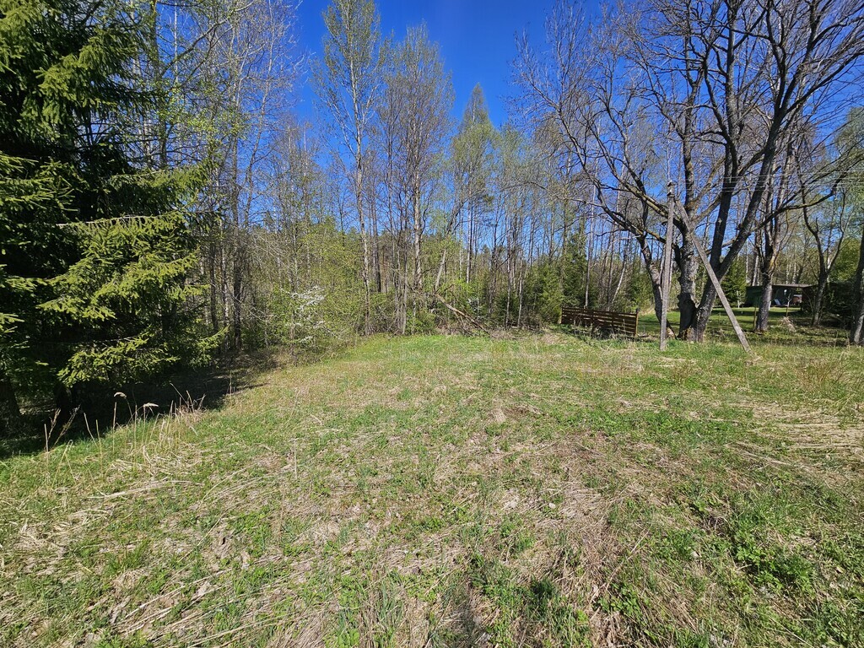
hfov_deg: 106.2
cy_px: 324
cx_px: 432
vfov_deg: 89.9
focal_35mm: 13
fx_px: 324
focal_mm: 2.2
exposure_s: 1/1957
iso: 50
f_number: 2.2
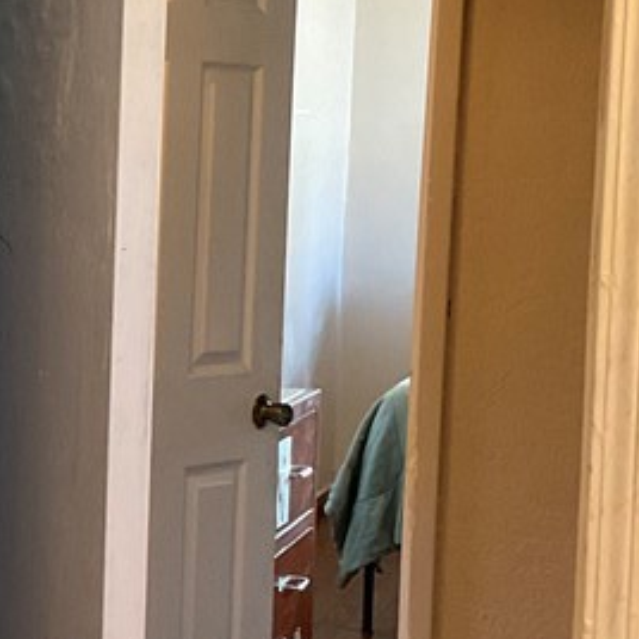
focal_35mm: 98
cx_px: -45
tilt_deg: -4.4
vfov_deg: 17.7
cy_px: 293
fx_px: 2047
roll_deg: -2.8
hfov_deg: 17.2
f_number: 1.8
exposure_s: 1/60
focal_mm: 3
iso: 200
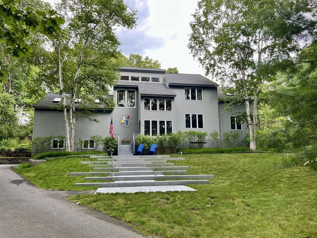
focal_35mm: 26
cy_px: 119
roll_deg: +1.3
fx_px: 238
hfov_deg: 67.3
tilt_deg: +10.3
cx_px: 158
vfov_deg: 53.1
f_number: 1.6
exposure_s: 1/240
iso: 50
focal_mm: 5.1
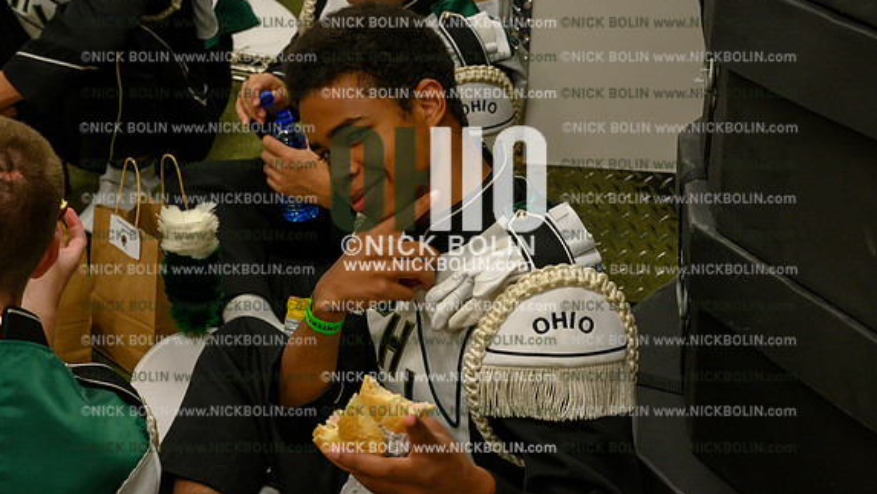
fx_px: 1652
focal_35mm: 71
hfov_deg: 29.7
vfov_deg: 17.0
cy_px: 200
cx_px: 438
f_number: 8
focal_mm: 67
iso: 2500
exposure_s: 1/100
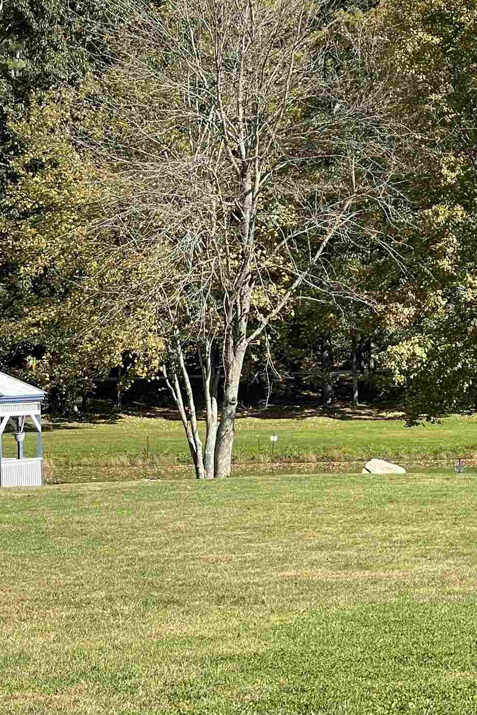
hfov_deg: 9.9
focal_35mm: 139
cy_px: 197
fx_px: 2762
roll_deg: +0.3
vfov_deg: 14.7
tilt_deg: +3.4
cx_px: 318
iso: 20
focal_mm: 7.5
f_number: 2.2
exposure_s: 1/727
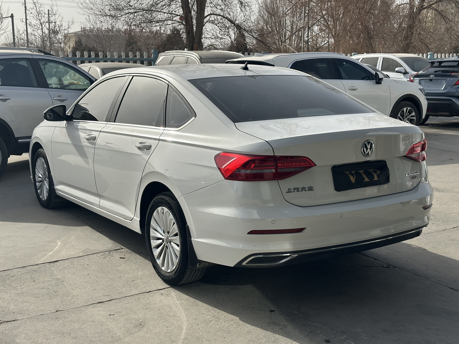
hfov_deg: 39.7
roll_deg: -0.3
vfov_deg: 30.3
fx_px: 636
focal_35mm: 48
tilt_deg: -11.0
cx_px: 230
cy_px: 172
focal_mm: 6.86
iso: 64
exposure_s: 1/4566
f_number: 1.78
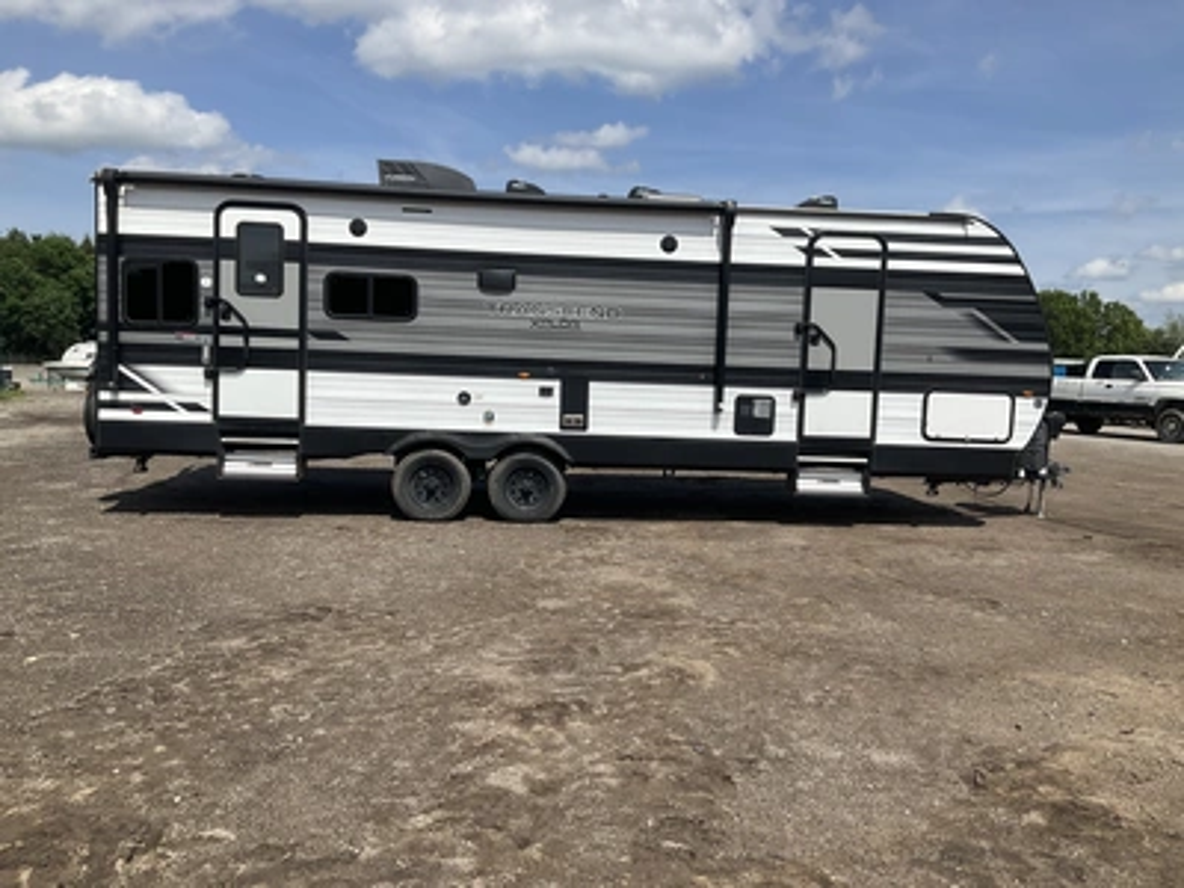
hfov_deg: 61.7
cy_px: 444
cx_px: 592
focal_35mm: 29
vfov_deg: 48.2
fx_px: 992
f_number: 1.8
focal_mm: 3
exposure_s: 1/2667
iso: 25
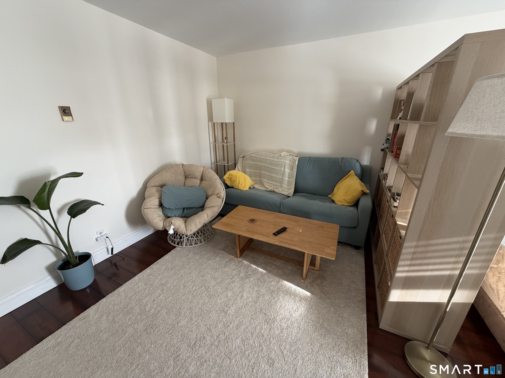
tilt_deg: -19.7
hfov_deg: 102.1
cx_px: 252
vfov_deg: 85.7
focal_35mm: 14
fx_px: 204
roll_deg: +0.4
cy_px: 189
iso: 320
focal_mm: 2.22
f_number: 2.2
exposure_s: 1/99
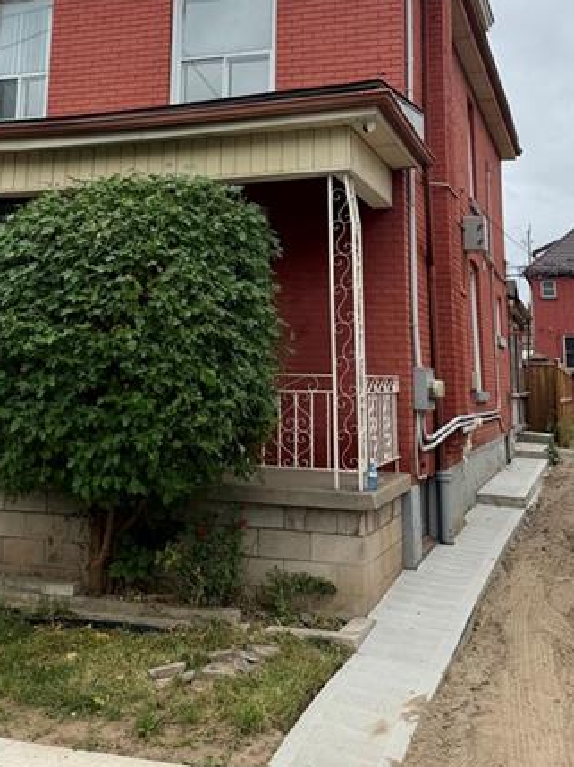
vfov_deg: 42.0
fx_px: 952
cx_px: 206
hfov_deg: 33.3
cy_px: 157
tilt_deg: +12.9
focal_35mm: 43
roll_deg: -1.4
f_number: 1.78
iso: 80
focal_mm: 6.76
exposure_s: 1/2703
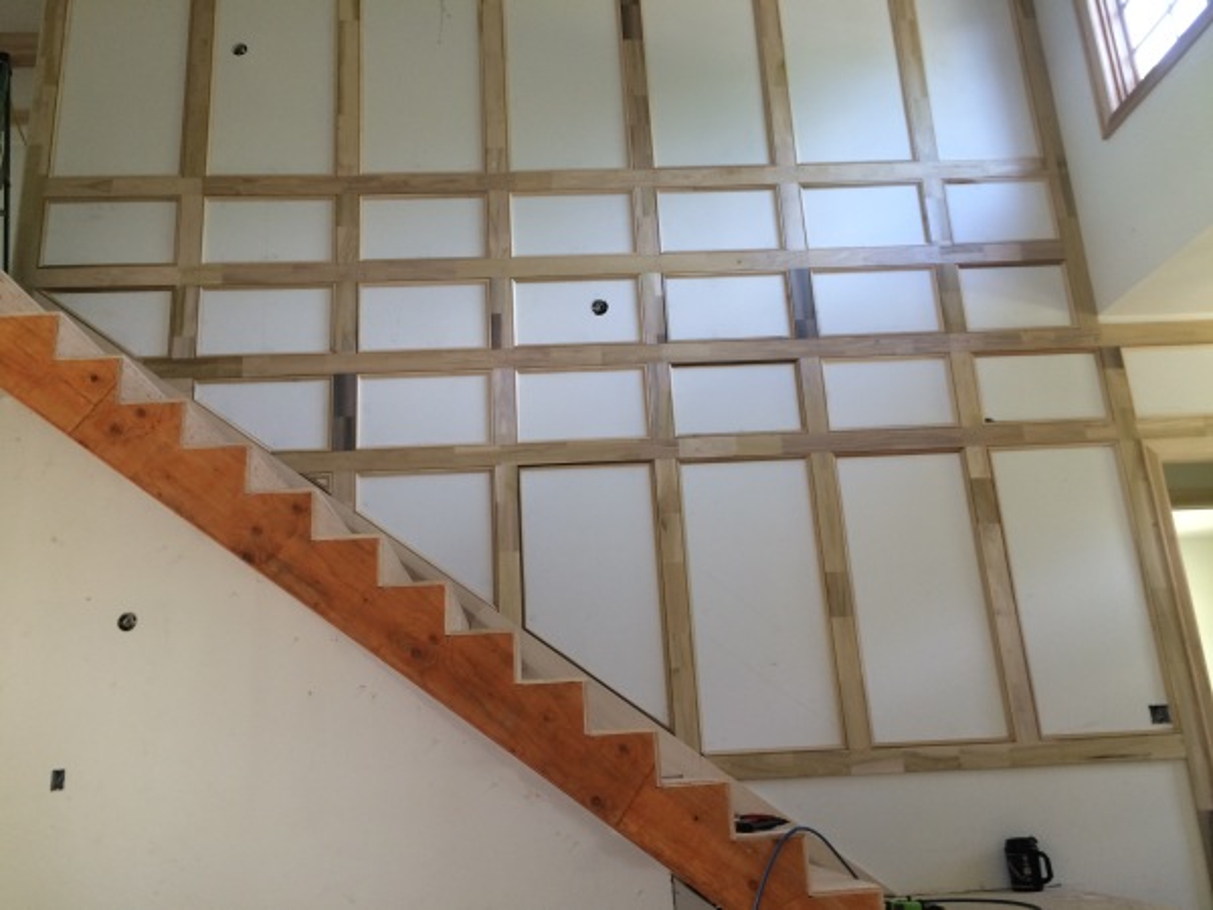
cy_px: 455
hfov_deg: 61.7
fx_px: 1016
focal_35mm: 29
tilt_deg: +17.3
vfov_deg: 48.2
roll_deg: +3.2
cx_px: 606
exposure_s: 1/30
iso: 64
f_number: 2.2
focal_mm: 4.15
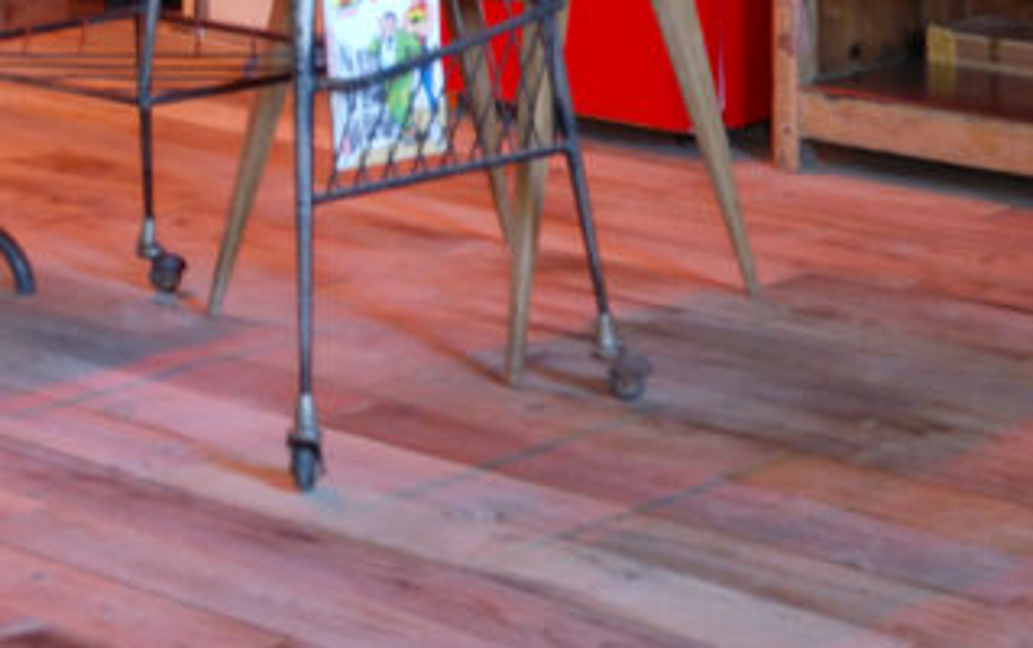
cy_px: -424
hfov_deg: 19.1
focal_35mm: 108
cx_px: 207
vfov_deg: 11.5
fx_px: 3043
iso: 100
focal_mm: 22
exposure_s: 1.3
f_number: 8
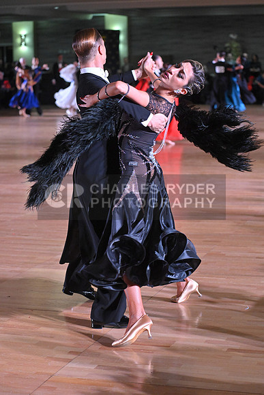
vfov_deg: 23.6
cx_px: 132
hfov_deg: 15.9
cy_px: 198
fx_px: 945
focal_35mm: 86
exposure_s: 1/400
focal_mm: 86
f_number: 4
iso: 5000
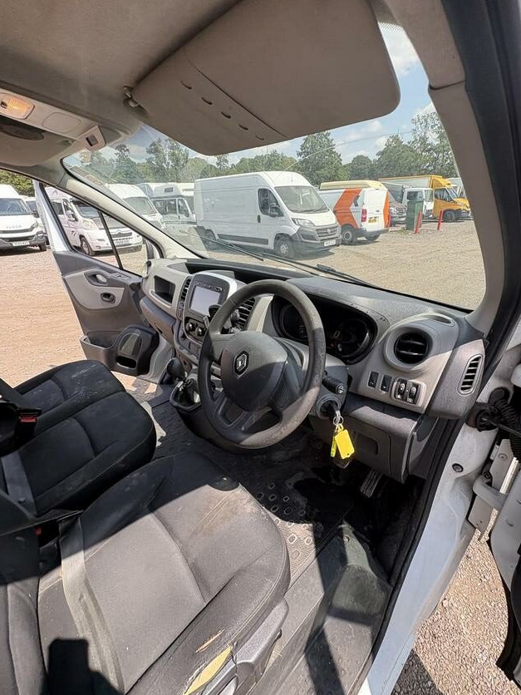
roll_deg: -2.0
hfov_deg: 81.7
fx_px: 301
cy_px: 352
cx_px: 276
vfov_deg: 98.2
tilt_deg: -21.6
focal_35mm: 15
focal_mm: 2.22
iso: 40
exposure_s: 1/271
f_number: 2.2
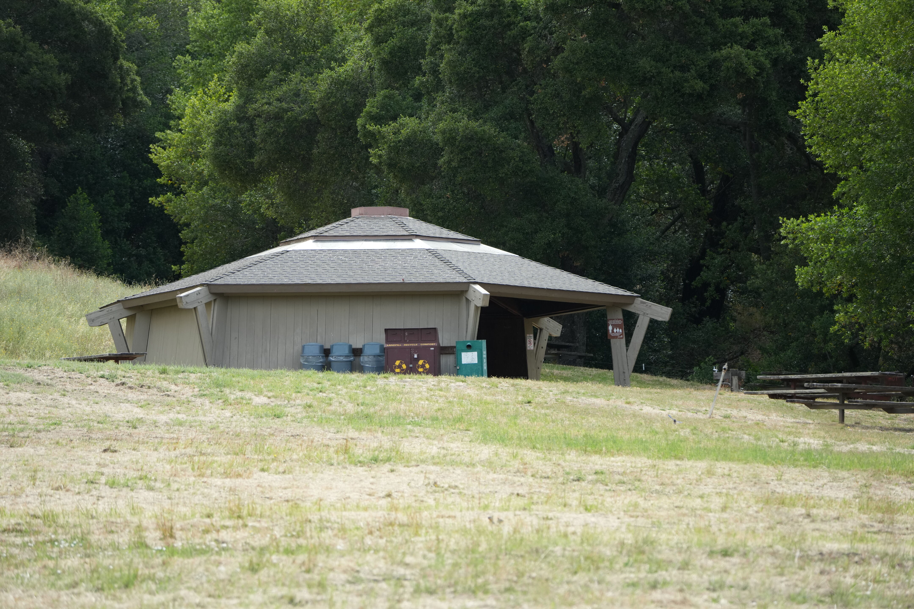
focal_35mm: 191
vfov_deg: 7.2
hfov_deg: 10.8
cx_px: 457
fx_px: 4849
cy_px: 304
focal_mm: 191
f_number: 6.3
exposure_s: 1/640
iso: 640
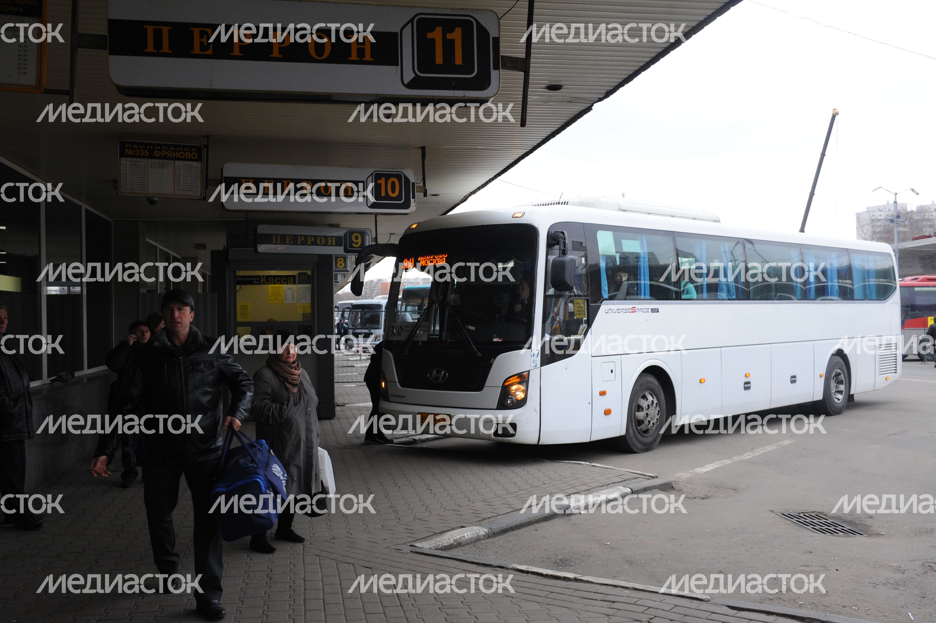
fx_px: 935
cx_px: 468
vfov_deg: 36.8
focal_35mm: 36
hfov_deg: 53.2
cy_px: 312
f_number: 5.6
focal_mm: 36
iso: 1000
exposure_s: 1/125
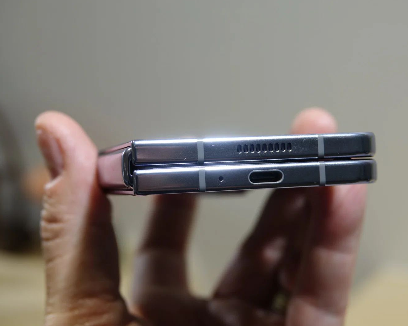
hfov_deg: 22.7
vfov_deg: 18.3
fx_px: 1014
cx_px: 235
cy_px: 163
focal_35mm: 84
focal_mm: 27.24
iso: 100
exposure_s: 1/160
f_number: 3.5
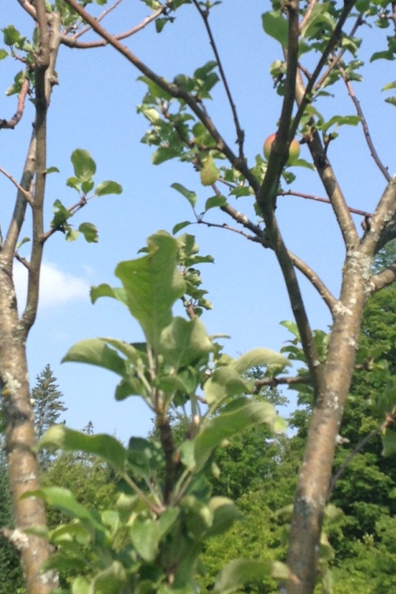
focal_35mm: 80
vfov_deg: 25.0
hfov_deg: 17.1
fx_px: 1319
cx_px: 183
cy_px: 140
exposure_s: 1/805
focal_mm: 3.3
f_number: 2.4
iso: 32
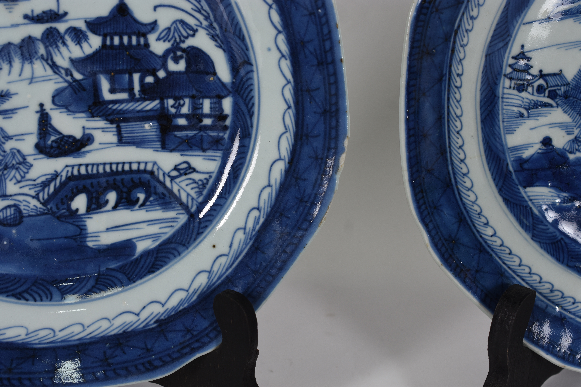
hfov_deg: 33.4
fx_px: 968
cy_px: 194
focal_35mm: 60
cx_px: 290
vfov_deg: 22.6
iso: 160
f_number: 6.3
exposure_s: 1/60
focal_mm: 40
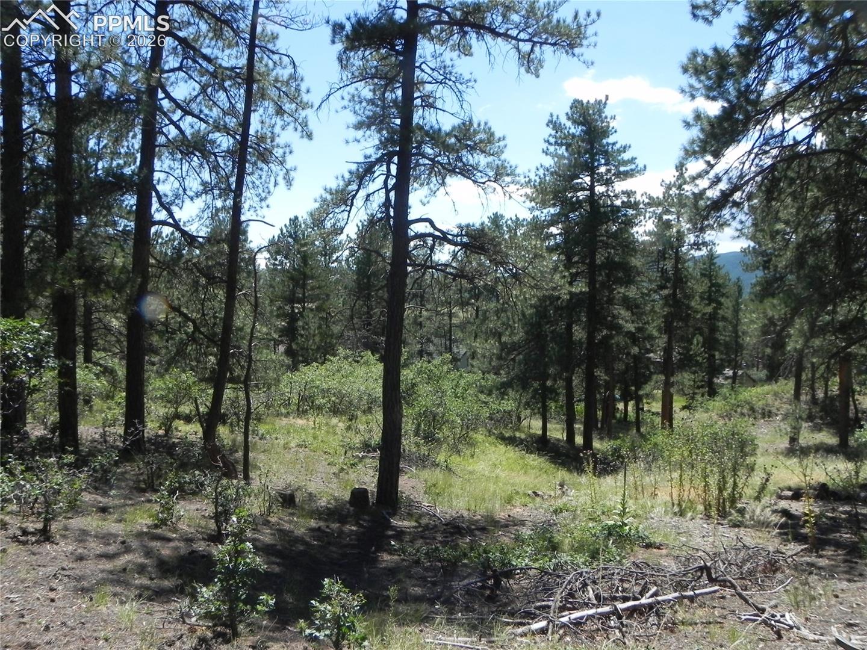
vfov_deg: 53.1
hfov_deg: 67.3
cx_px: 434
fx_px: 651
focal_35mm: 26
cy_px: 325
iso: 160
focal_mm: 4.6
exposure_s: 1/290
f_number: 6.3
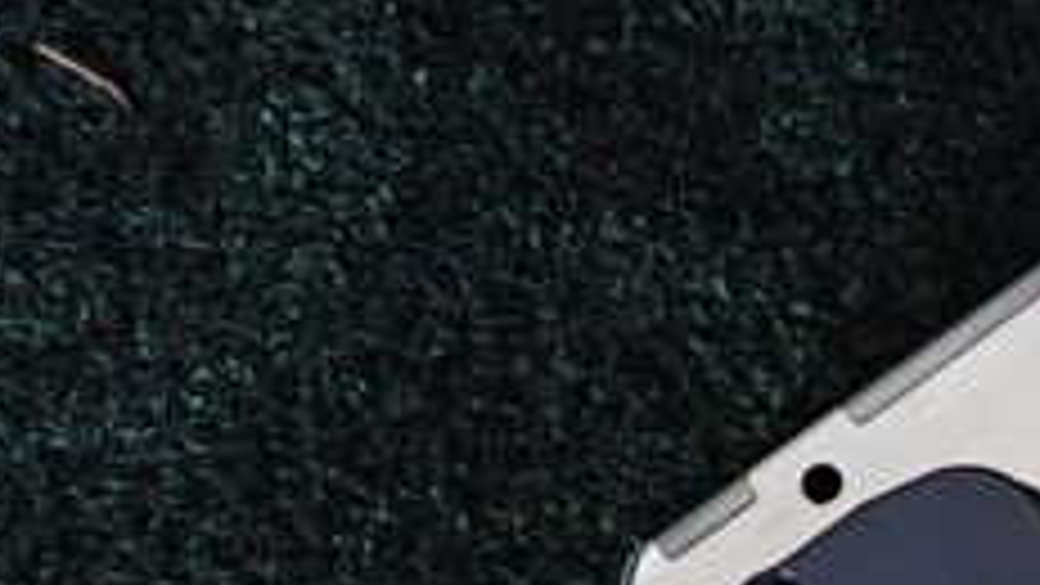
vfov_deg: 14.0
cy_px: 612
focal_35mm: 85
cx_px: 1319
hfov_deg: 22.6
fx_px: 2344
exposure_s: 1/30
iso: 500
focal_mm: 5.4
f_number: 2.3
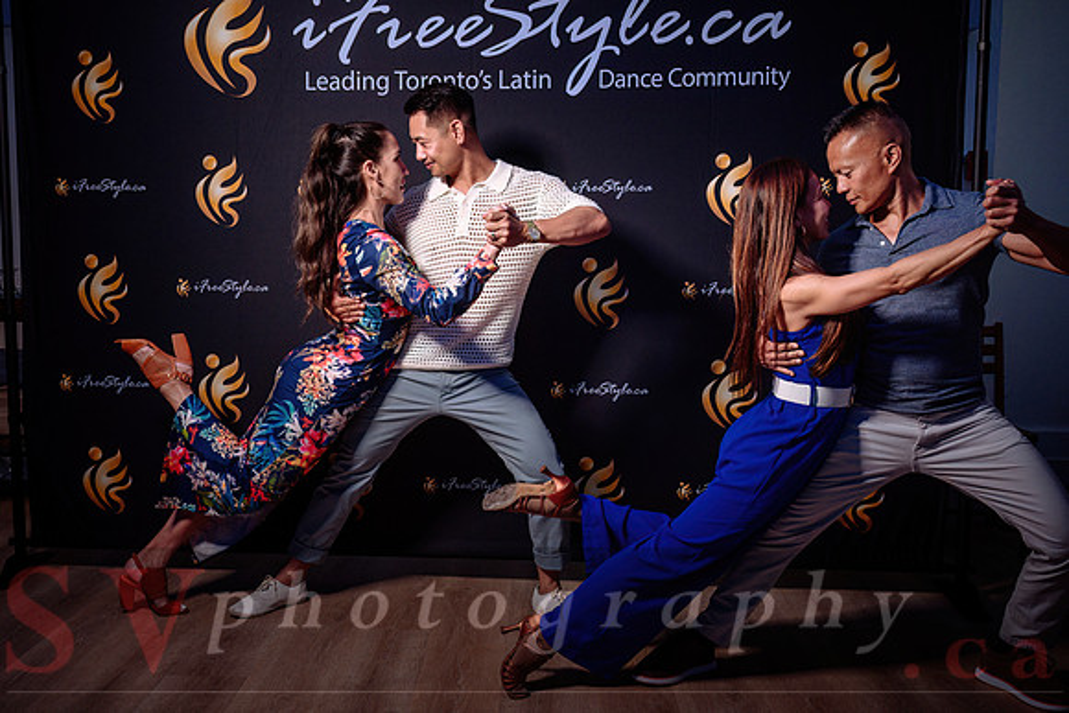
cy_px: 372
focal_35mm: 38
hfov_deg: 50.2
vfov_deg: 34.8
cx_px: 460
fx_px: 1137
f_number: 4
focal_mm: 33
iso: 800
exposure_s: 1/125
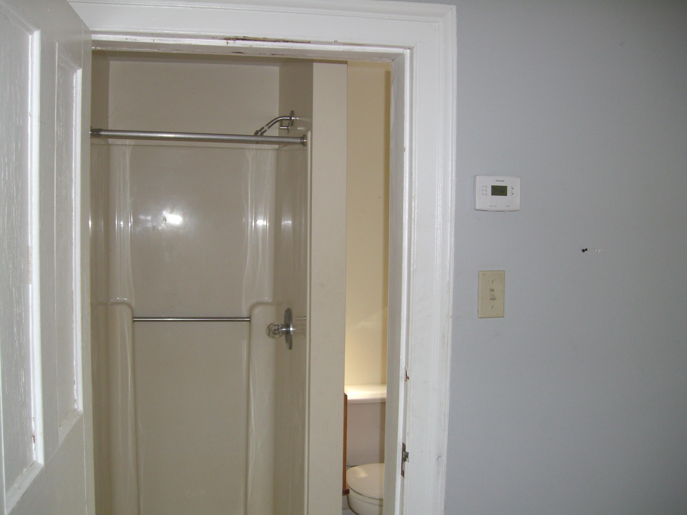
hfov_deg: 49.0
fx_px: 754
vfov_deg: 37.7
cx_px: 344
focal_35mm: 38
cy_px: 258
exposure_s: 1/60
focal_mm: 6.2
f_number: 2.7
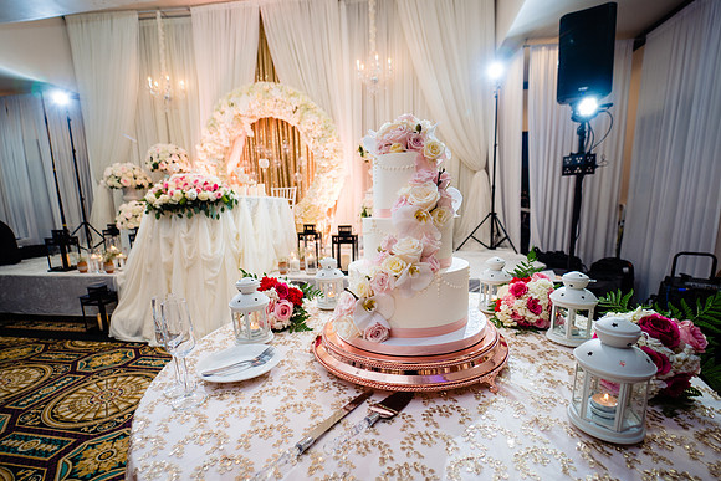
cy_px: 272
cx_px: 360
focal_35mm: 16
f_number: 2.8
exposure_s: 1/160
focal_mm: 14
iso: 400
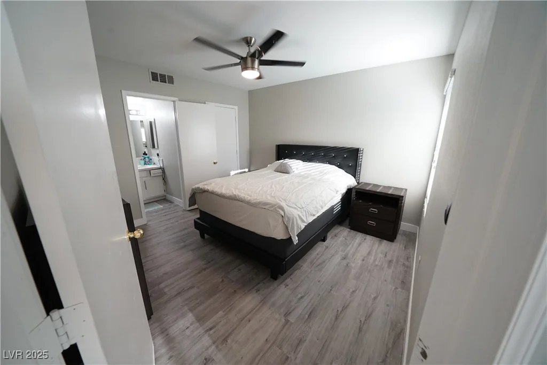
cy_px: 182
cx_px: 274
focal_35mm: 12
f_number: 7.1
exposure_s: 1/125
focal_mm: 12
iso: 2000
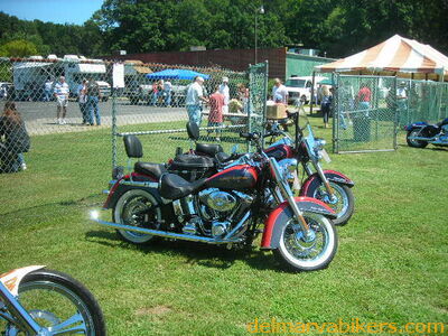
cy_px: 168
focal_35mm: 38
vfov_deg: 37.7
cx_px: 224
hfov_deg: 49.0
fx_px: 492
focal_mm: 6.3
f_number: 3.2
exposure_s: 1/343
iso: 50
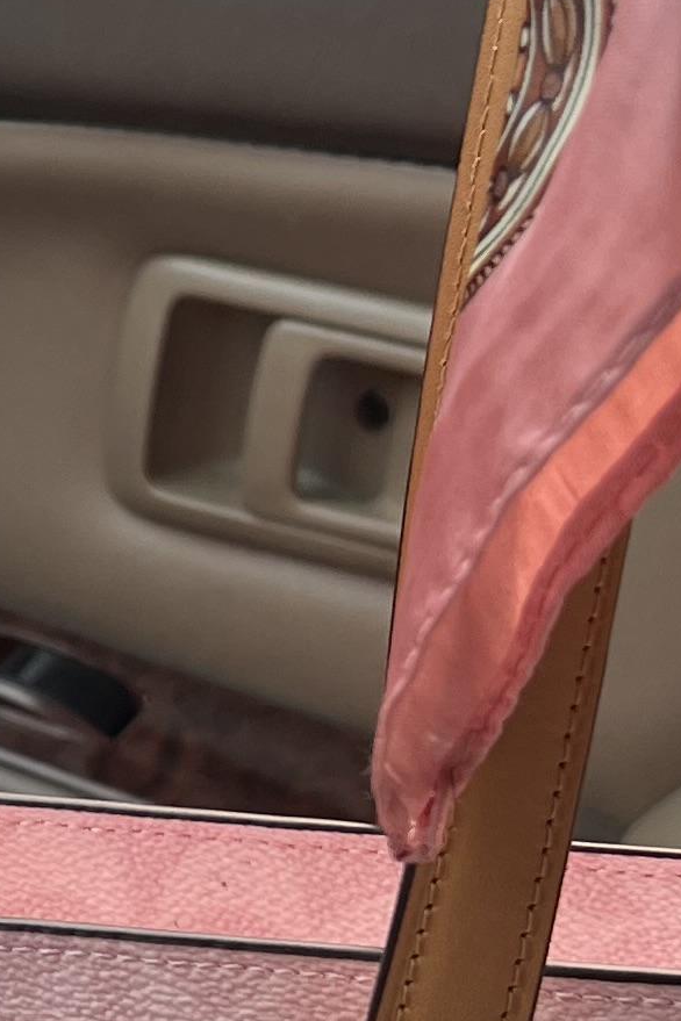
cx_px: -413
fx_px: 3518
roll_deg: -5.8
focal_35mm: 124
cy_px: 975
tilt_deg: -25.4
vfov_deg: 16.2
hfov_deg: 10.6
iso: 50
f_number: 1.5
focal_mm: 5.7
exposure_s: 1/384
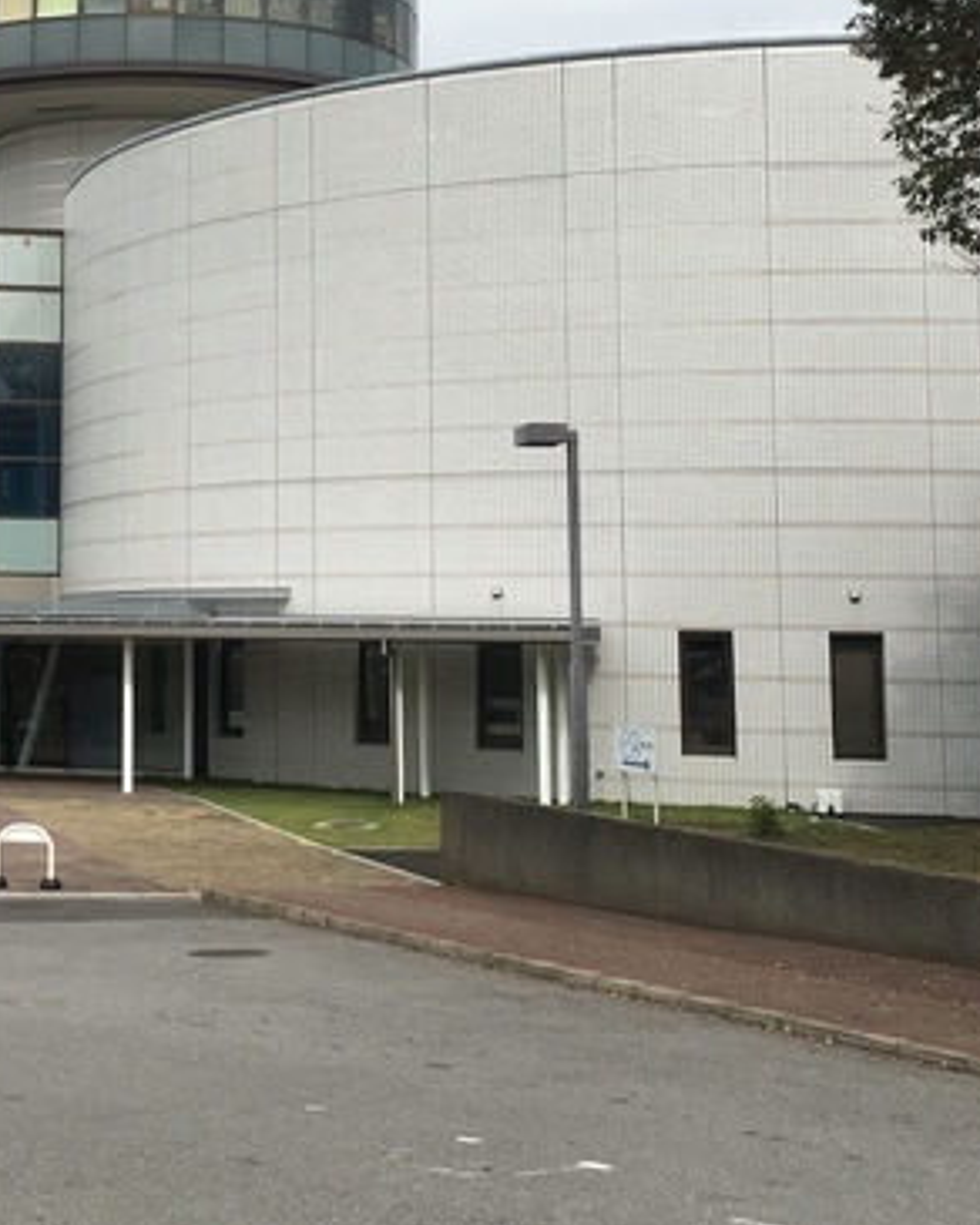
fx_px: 2248
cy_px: 349
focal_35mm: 62
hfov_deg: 23.6
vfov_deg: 30.1
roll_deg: -0.7
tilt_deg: +7.7
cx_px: 10
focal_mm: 4.15
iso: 25
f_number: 2.2
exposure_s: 1/1350
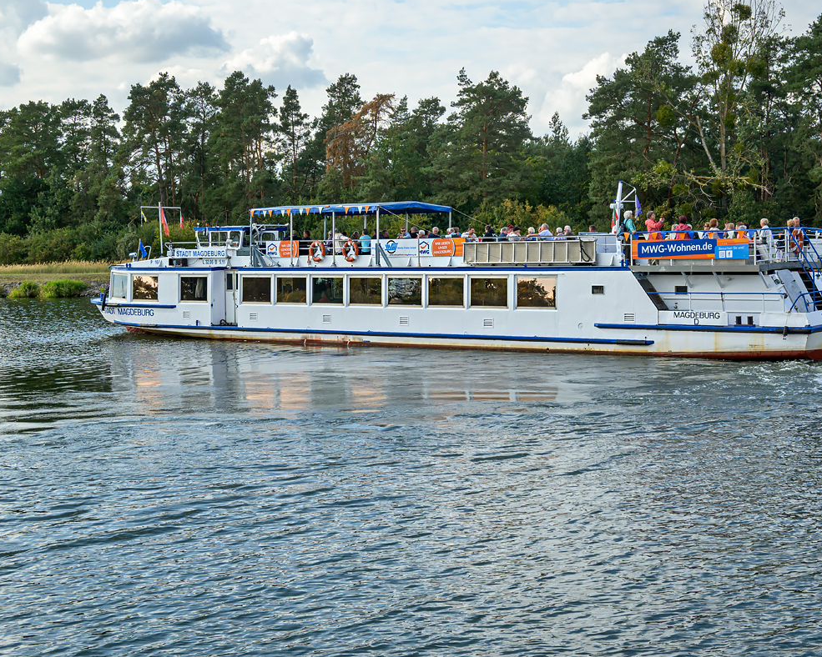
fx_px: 1376
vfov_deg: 26.9
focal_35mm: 57
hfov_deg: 33.2
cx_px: 454
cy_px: 326
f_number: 8
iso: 200
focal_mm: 33
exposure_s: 1/750
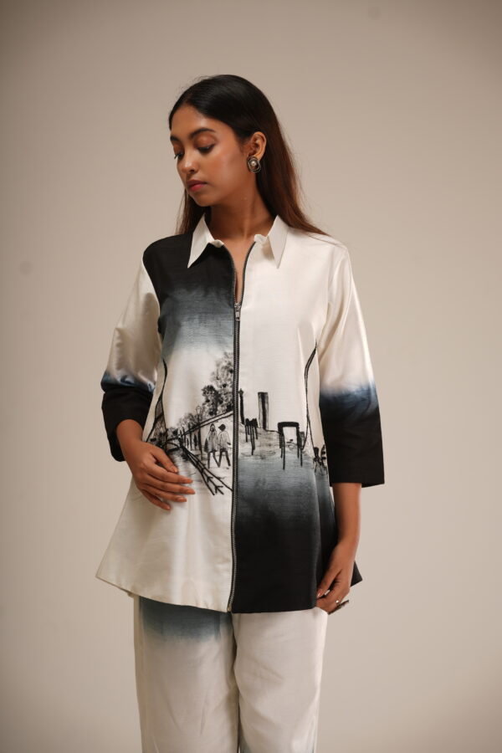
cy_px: 376
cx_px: 251
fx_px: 1778
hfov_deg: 16.1
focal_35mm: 85
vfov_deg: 23.9
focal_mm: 85
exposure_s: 1/160
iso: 50
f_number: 4.5
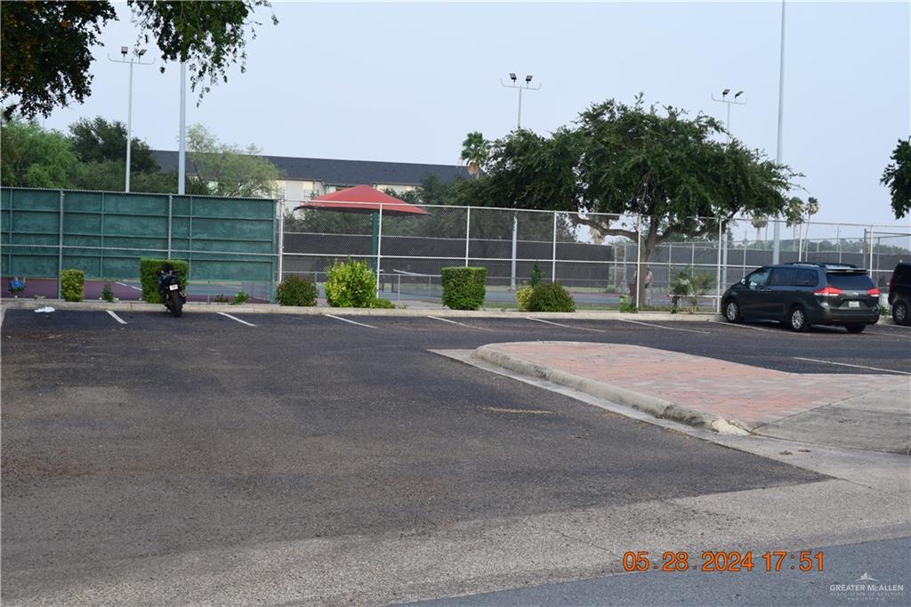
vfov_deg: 25.7
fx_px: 1328
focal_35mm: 52
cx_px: 456
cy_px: 304
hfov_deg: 37.9
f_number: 10
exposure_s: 1/250
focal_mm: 35
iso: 400
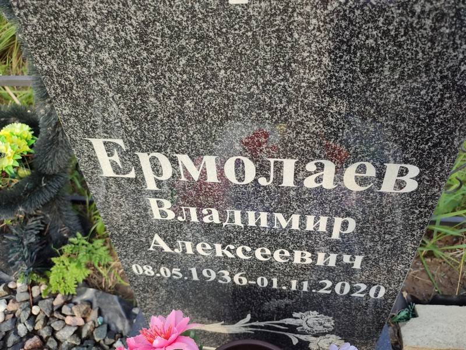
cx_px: 233
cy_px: 175
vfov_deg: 54.9
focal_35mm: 25
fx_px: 337
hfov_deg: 69.4
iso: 50
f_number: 1.9
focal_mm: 6.04
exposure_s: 1/119
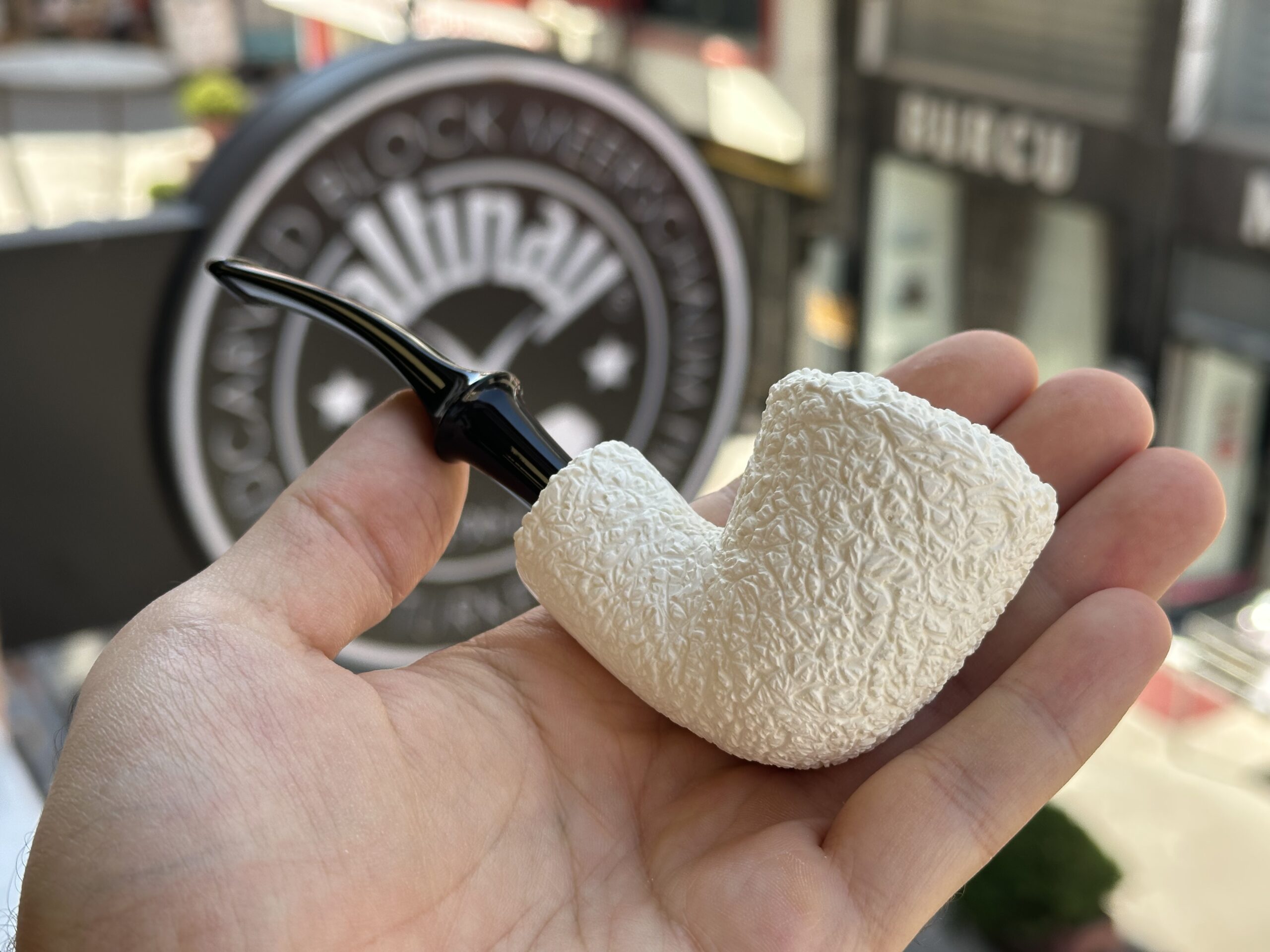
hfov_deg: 39.7
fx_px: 1761
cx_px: 635
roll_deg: -0.2
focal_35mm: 48
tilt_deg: -20.7
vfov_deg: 30.3
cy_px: 476
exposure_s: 1/615
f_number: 1.78
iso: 64
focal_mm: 6.86
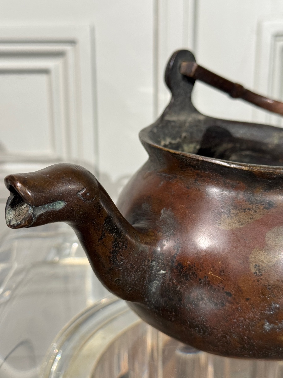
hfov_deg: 30.3
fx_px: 523
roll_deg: +0.3
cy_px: 189
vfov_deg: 39.7
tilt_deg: -14.8
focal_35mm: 48
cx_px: 142
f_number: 1.78
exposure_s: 1/60
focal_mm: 6.76
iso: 160
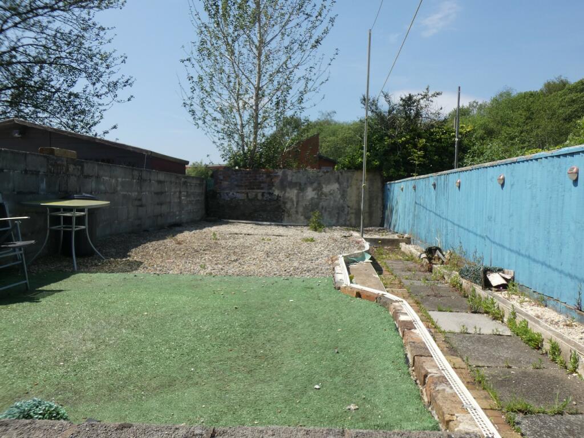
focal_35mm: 30
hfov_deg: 60.0
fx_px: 506
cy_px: 219
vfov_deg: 46.8
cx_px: 292
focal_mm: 5.3
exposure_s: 1/1000
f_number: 3.5
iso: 80
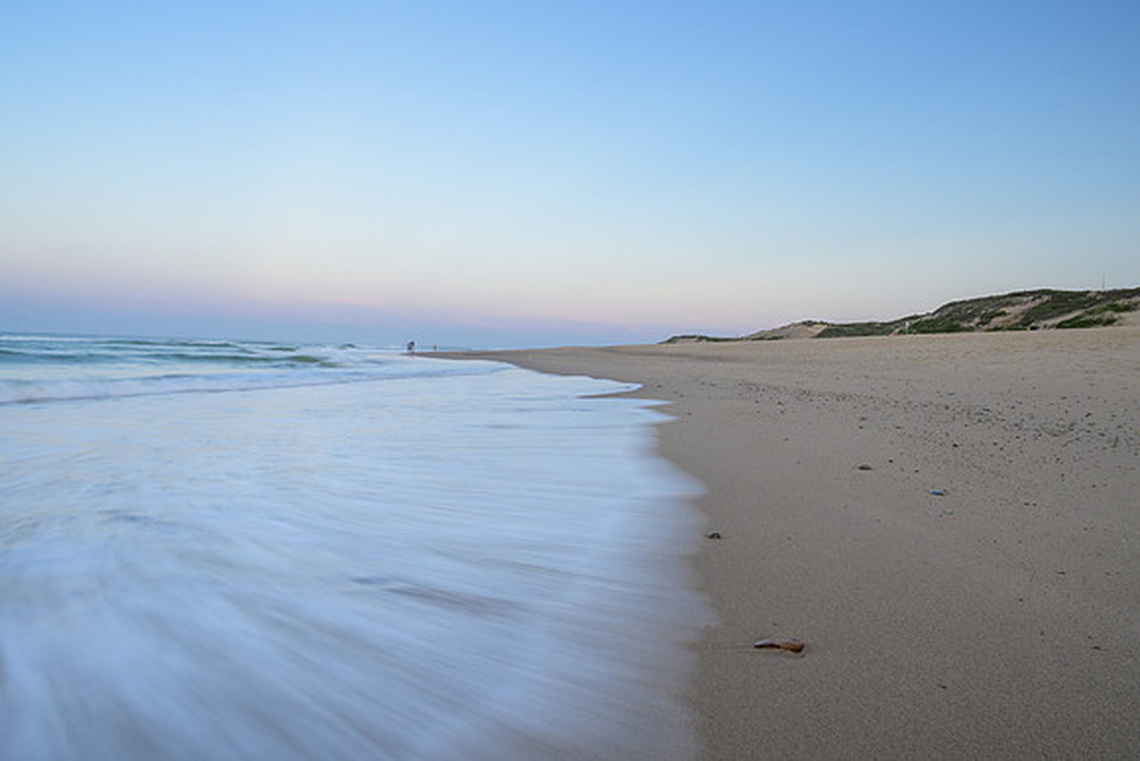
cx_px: 570
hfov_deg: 71.5
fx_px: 792
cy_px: 380
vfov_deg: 51.3
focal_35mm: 25
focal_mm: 24
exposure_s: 1/2
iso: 640
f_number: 14
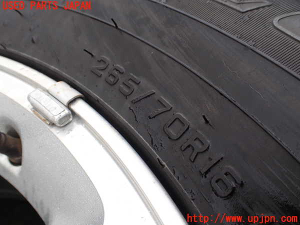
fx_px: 260
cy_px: 112
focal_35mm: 30
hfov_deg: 60.0
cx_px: 150
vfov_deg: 46.8
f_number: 3.2
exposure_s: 1/160
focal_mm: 5.4
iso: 100
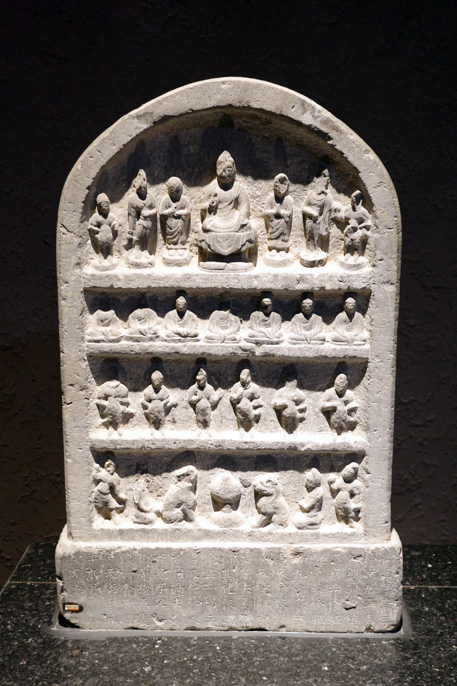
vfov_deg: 48.5
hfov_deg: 33.4
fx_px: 762
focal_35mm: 40
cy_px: 343
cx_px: 228
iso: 3200
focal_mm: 26
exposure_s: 1/40
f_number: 2.8
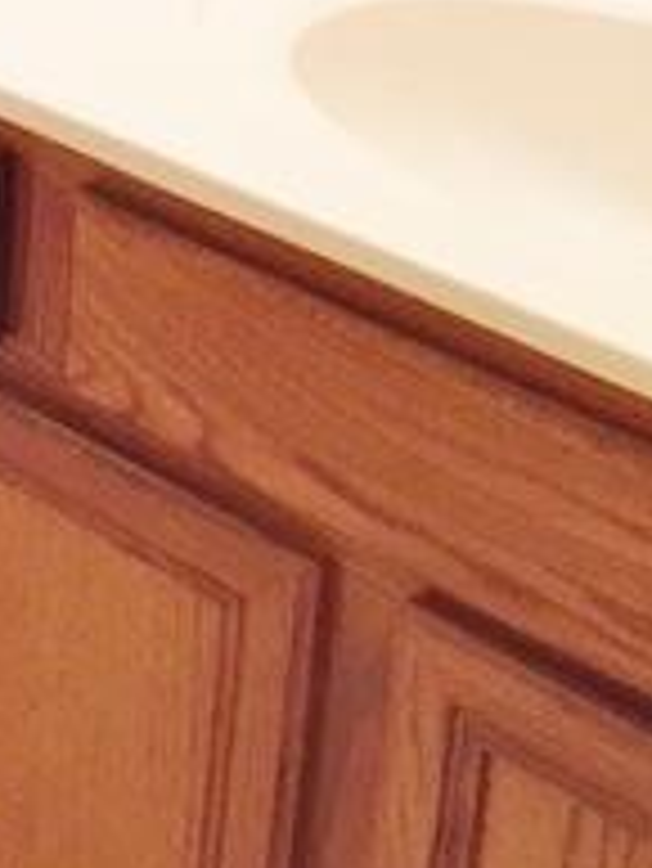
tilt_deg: -22.8
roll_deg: +0.4
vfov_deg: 19.7
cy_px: -45
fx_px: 2408
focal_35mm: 96
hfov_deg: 14.1
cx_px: -409
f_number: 2.2
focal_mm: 4.15
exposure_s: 1/30
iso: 100
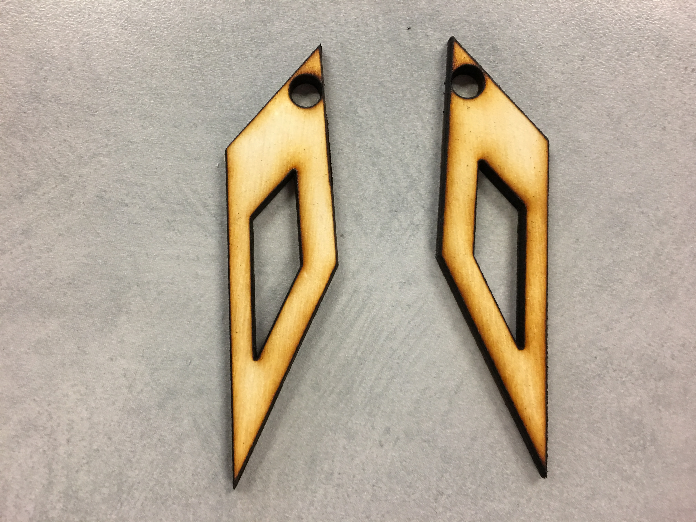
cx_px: 348
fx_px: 583
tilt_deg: -87.7
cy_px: 261
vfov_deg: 48.2
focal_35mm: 29
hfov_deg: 61.7
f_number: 2.2
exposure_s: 1/15
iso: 50
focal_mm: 4.15
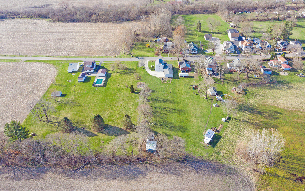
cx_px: 150
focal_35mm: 29
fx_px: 241
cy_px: 89
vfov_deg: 43.1
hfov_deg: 64.6
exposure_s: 1/200
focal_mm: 10.26
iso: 100
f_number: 5
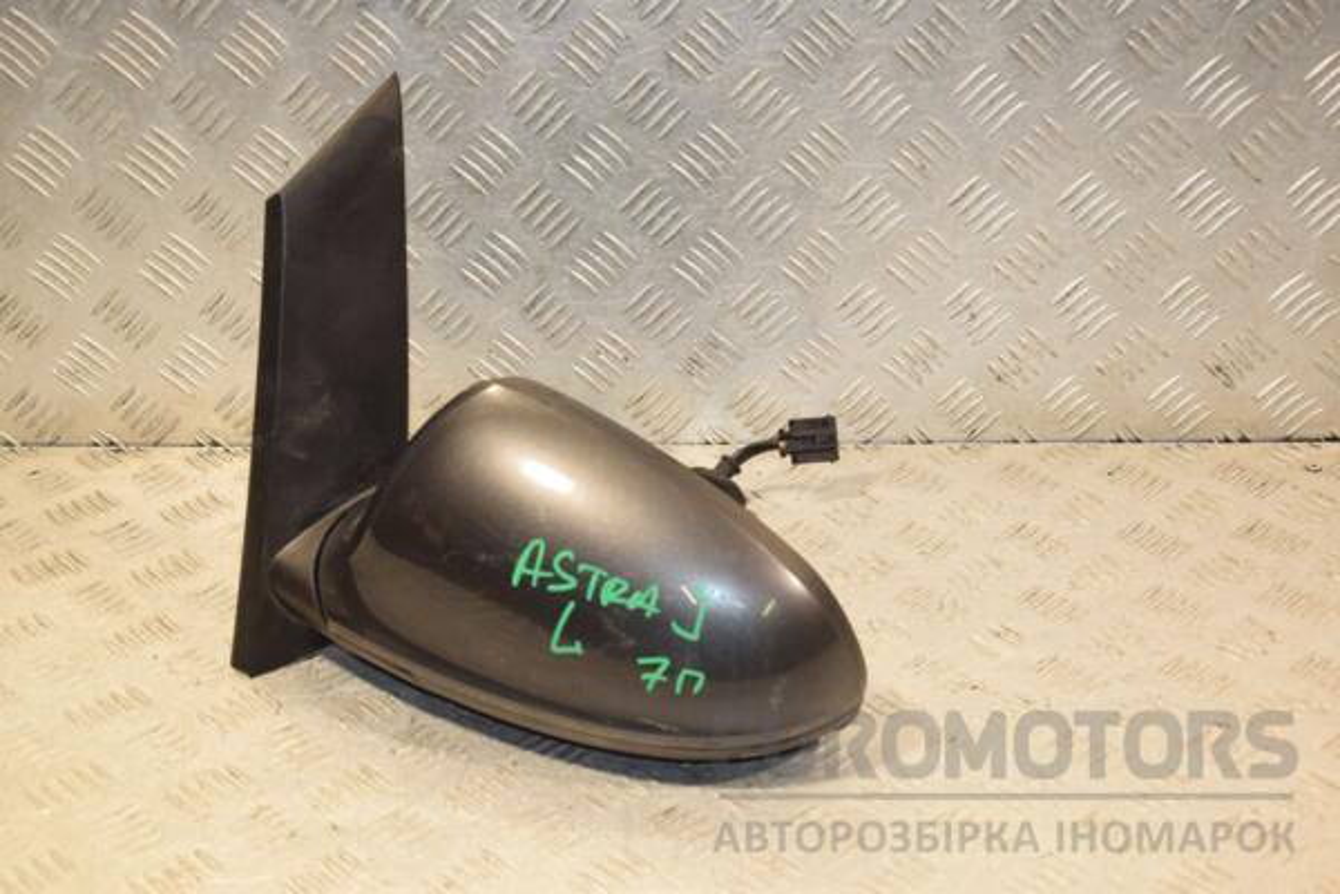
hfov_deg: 37.9
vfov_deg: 25.8
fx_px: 1954
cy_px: 447
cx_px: 670
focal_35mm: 52
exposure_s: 1/200
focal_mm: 35
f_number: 6.3
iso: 800
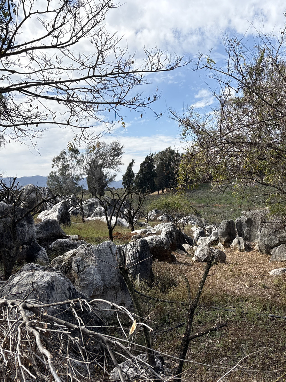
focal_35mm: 38
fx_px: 419
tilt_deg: +1.0
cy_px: 183
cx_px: 221
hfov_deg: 36.6
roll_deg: +0.7
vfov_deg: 49.0
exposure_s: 1/2451
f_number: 1.6
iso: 50
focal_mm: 5.96
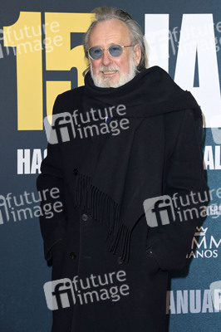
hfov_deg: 15.2
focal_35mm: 90
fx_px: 830
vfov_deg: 22.6
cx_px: 110
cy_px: 166
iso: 640
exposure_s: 1/250
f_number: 5.6
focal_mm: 90
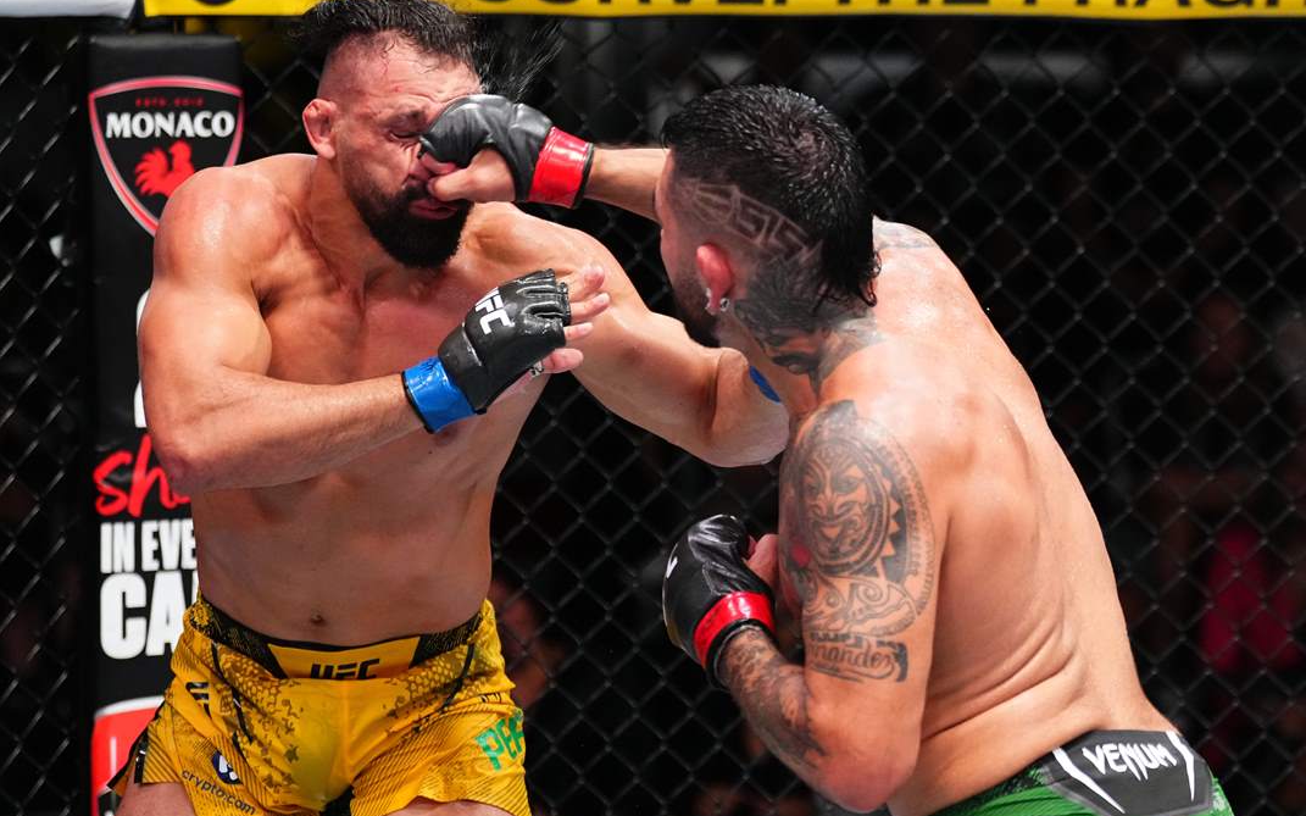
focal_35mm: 111
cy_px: 395
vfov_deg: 11.8
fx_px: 3950
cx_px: 657
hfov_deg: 18.8
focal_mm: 108
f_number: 2.8
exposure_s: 1/1250
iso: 5000
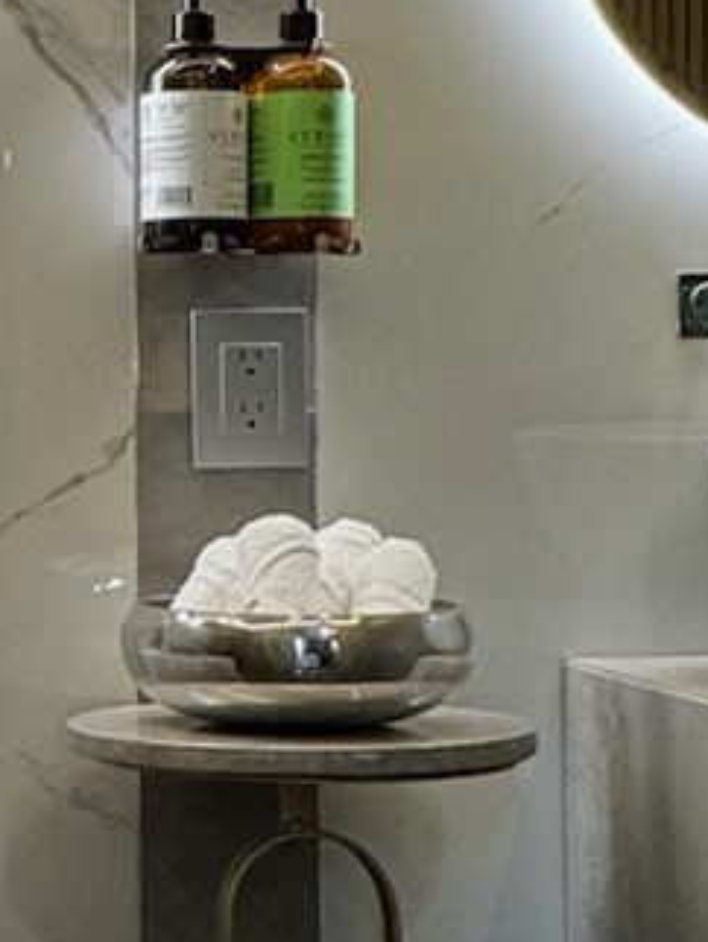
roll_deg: +0.2
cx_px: -401
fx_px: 2424
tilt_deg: +0.7
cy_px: 366
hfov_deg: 15.2
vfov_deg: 22.0
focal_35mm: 89
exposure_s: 1/120
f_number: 2.2
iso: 200
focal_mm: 2.22
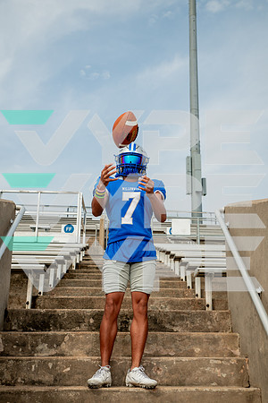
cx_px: 134
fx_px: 536
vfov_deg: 41.1
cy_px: 202
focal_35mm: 48
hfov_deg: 28.1
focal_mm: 48
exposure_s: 1/400
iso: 125
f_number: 7.1
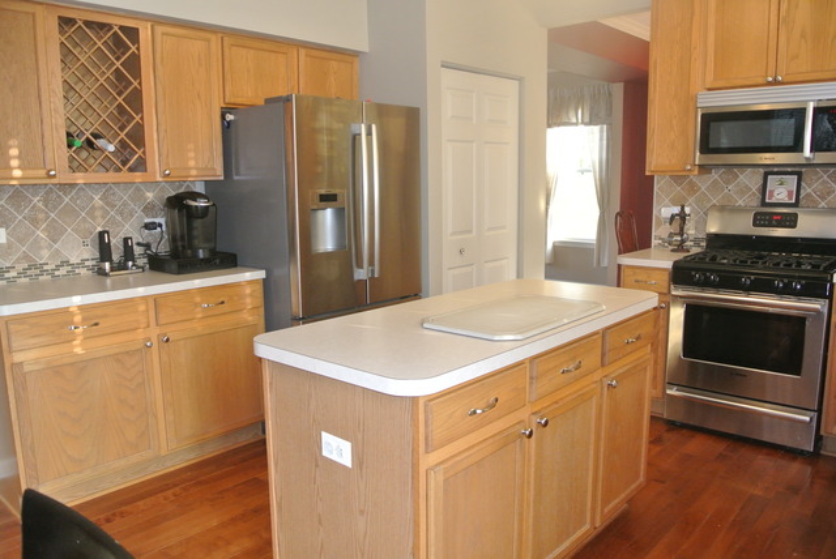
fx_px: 628
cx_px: 418
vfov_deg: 48.0
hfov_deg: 67.3
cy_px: 280
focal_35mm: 27
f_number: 3.5
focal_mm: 10
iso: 720
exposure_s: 1/60
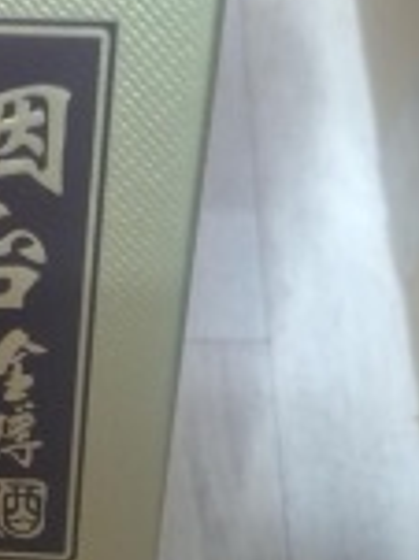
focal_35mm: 73
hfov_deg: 19.1
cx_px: -70
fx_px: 1180
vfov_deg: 26.4
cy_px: 415
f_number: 1.8
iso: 320
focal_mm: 5.54
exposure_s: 1/24
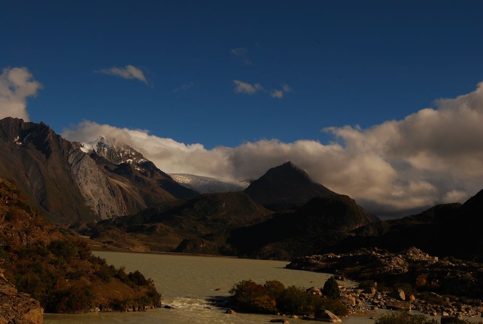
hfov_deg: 37.8
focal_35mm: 52
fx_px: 706
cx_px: 242
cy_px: 162
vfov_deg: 25.9
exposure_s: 1/160
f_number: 16
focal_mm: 35
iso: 100
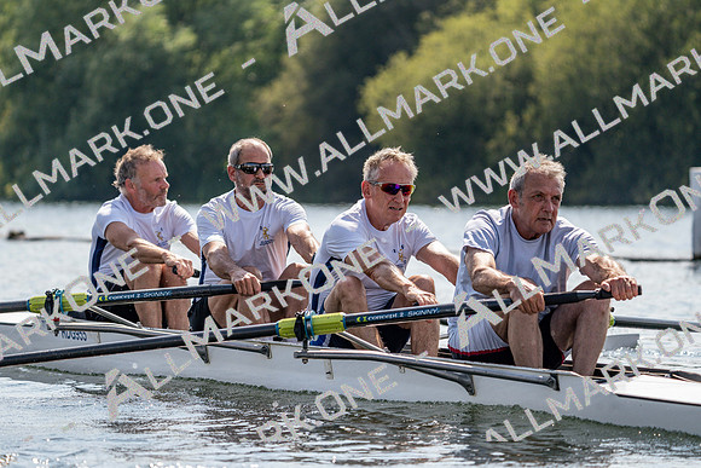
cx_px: 350
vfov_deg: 5.8
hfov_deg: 8.6
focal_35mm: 239
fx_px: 4655
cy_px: 234
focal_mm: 239
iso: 250
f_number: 5.6
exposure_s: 1/1600
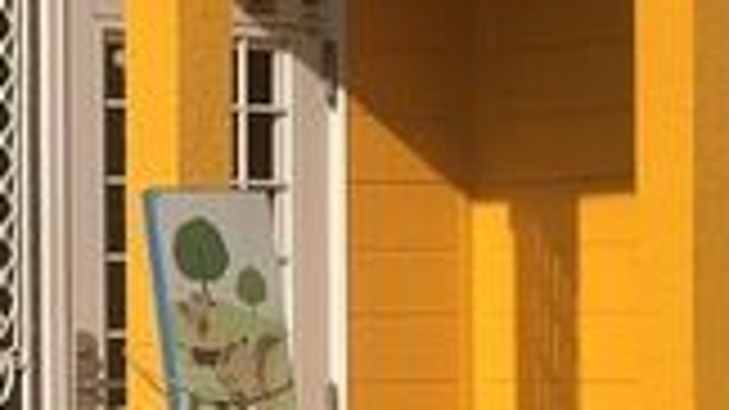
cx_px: -421
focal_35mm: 153
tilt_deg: -1.3
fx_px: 2957
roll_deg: +0.9
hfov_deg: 13.2
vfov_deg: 7.9
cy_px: 457
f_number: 1.8
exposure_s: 1/2825
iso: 20
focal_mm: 3.99
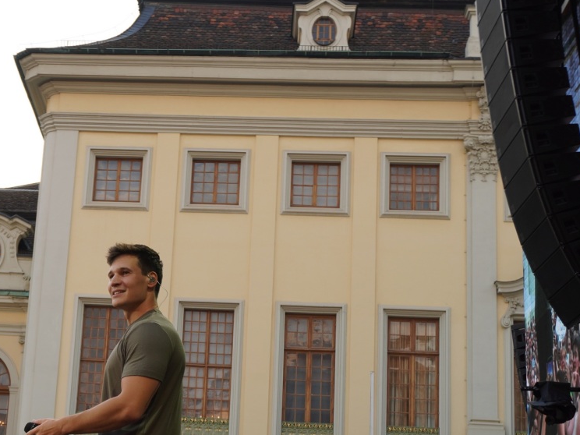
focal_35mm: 71
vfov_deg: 20.6
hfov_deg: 27.0
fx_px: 1187
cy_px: 317
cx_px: 133
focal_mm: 29
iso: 100
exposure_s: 1/80
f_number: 6.3
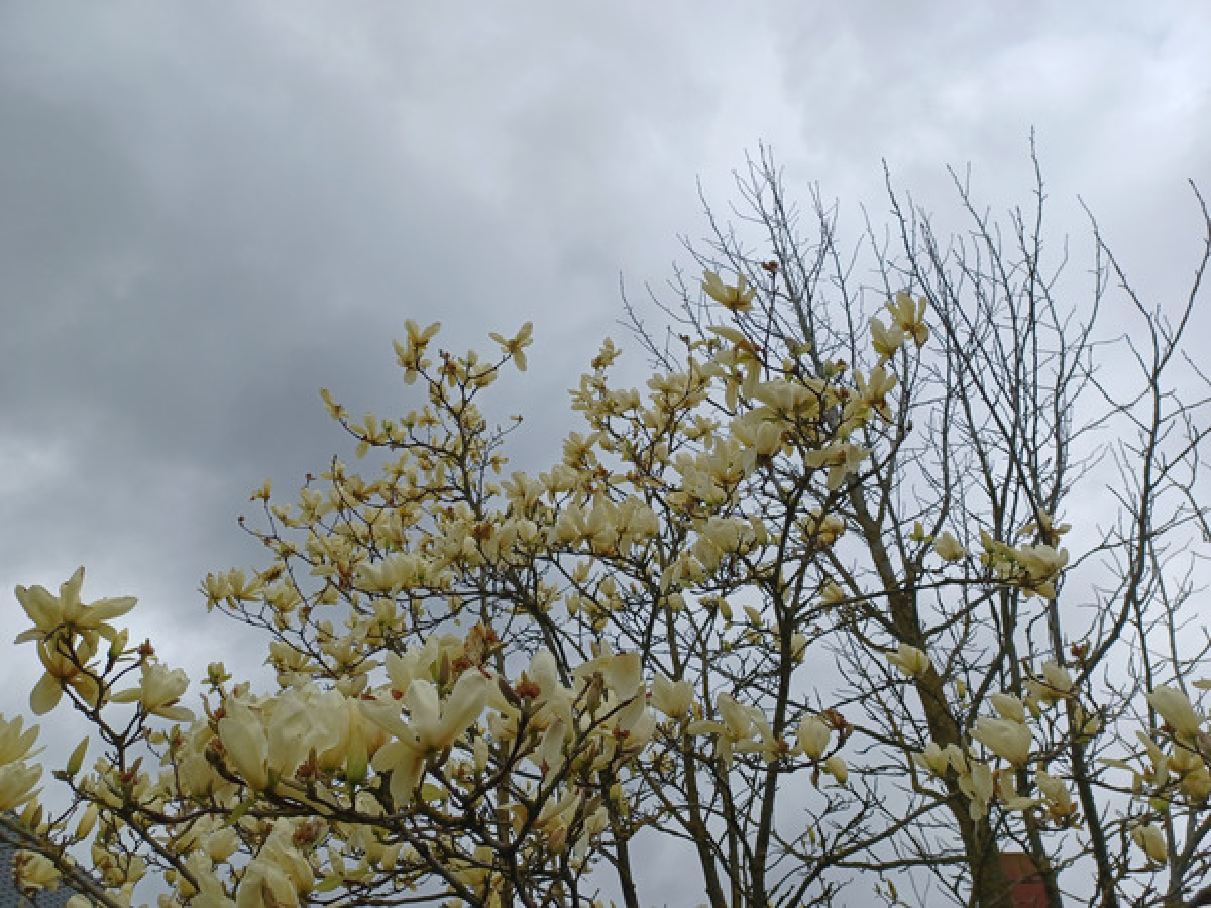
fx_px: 875
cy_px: 454
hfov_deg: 69.4
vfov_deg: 54.9
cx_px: 606
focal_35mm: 25
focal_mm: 4.6
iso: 32
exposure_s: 1/637
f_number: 1.8
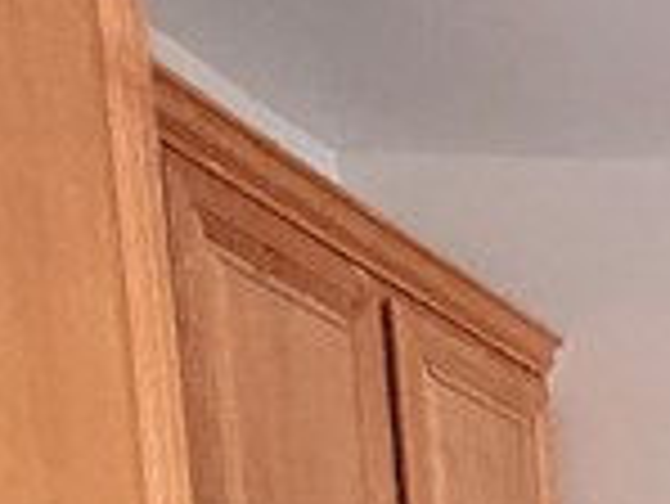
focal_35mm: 96
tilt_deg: -5.3
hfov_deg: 14.1
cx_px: 1605
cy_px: 1071
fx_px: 1860
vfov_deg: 13.0
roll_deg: +1.8
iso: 400
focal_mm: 2.22
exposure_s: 1/60
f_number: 2.2
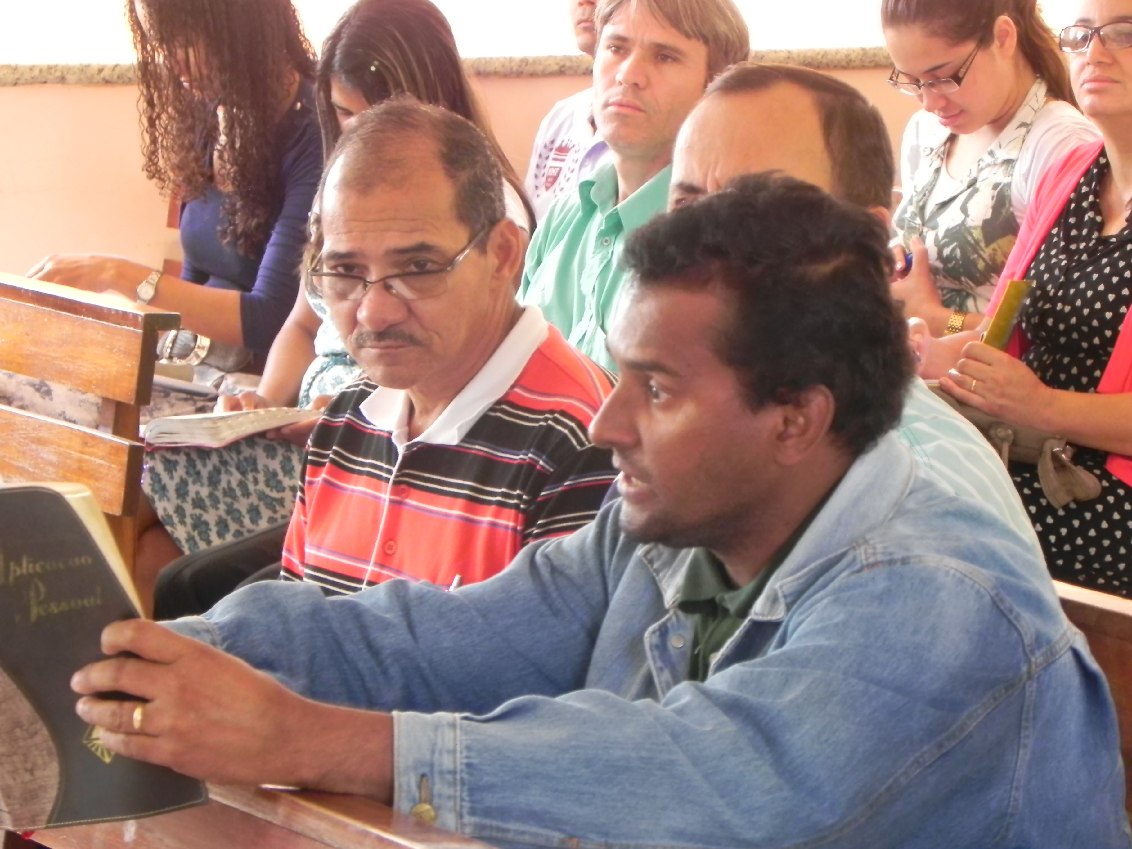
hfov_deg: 10.7
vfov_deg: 8.1
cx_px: 566
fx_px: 6017
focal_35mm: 184
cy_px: 424
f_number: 4.5
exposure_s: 1/19.5
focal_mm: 32.7
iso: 200
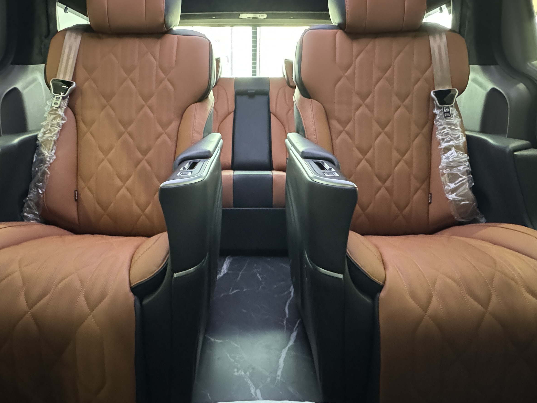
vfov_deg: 56.8
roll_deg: +0.5
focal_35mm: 24
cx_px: 250
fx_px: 372
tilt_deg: -16.1
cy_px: 215
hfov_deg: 71.5
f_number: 2.2
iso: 1600
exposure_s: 1/40
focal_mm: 2.22
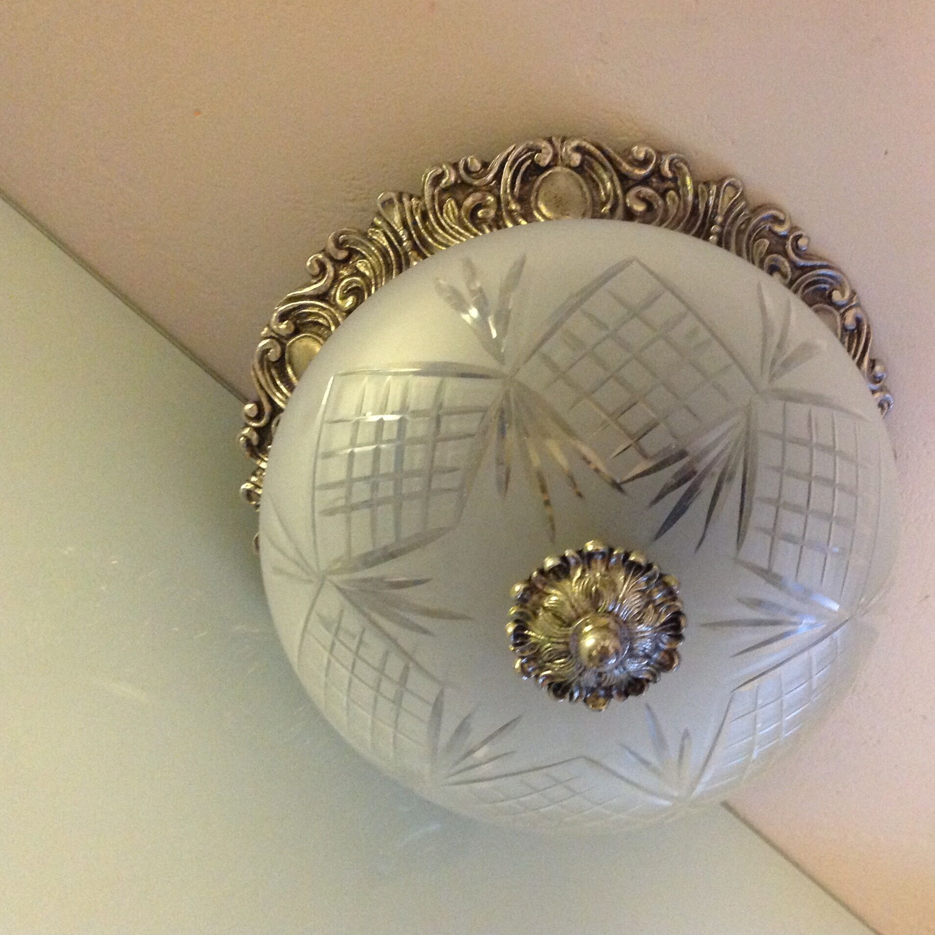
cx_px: 612
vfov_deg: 40.0
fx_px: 1283
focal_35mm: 42
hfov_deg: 39.6
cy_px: 465
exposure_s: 1/17
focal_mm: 4.28
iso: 400
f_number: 2.4
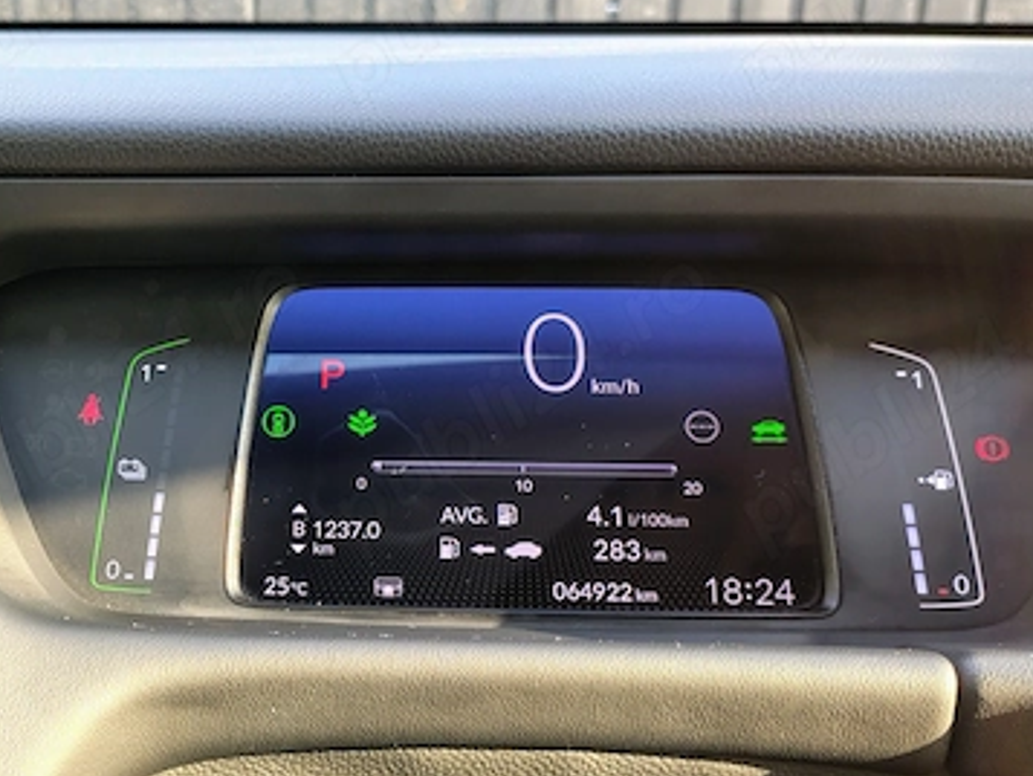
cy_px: 431
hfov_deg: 43.9
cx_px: 315
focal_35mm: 42
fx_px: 1254
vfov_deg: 34.3
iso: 229
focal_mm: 4.71
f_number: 1.7
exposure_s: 1/100
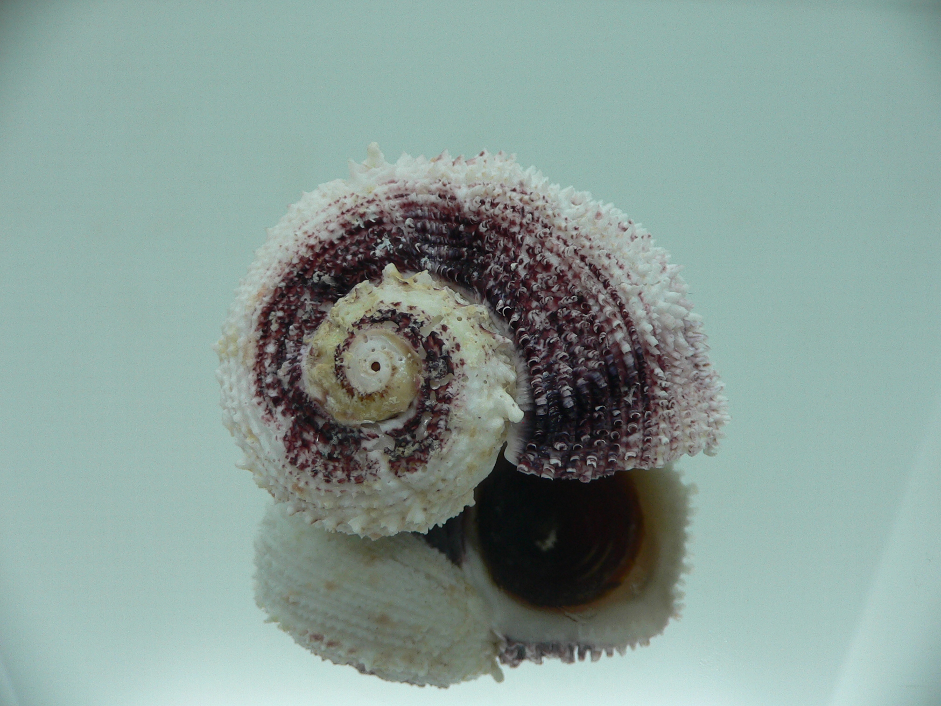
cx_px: 470
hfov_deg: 52.6
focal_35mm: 35
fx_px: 951
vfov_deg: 40.7
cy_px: 353
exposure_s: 1/60
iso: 80
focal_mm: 4.6
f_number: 2.8
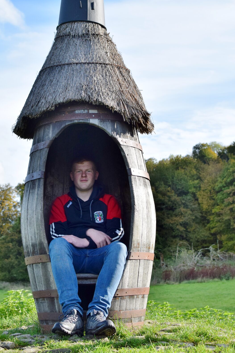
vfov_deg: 28.1
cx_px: 93
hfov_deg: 19.0
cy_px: 147
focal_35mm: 72
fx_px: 702
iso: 400
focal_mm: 35
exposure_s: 1/1250
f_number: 5.6
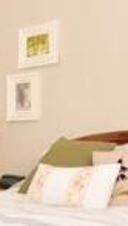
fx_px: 421
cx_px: -93
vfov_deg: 30.1
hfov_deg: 15.2
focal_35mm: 70
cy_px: 130
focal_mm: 10
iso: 200
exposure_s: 1/125
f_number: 7.1
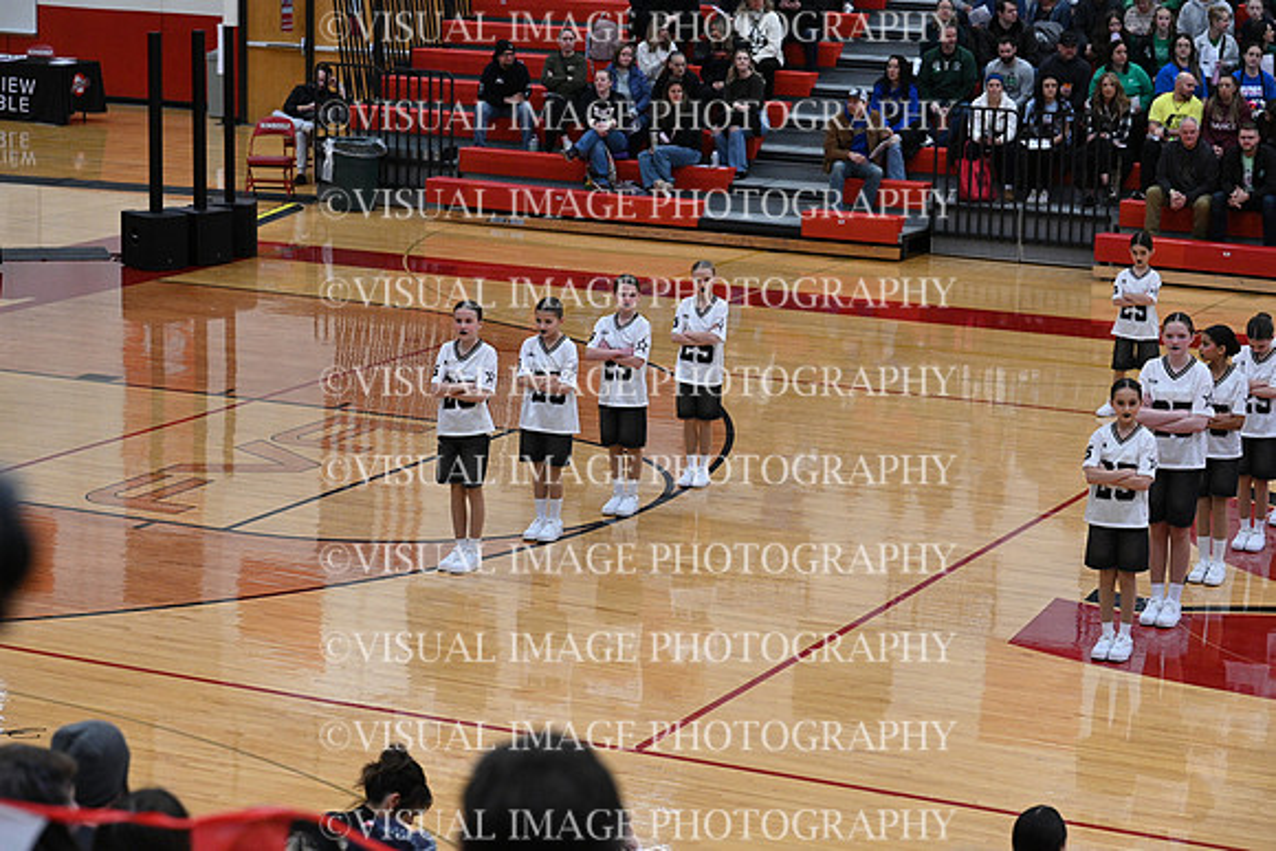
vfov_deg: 15.0
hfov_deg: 22.4
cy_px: 426
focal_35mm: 91
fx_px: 3226
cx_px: 638
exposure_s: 1/400
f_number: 4
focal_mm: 91
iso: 4000
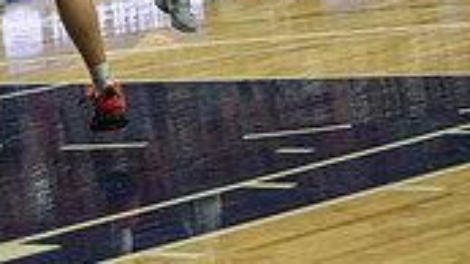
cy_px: -256
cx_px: 103
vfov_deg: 5.8
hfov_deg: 10.5
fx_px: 2540
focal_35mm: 204
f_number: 2.8
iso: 2000
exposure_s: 1/1250
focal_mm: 75
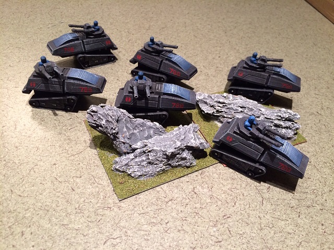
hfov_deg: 61.7
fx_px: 280
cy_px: 125
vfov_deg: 48.2
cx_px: 167
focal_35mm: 29
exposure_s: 1/30
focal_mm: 4.15
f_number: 2.2
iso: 125
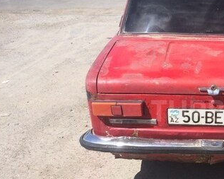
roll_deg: +0.4
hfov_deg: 29.8
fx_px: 391
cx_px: 223
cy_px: 111
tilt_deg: -18.9
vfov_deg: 25.7
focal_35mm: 59
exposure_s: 1/1786
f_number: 2.2
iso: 32
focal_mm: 4.15
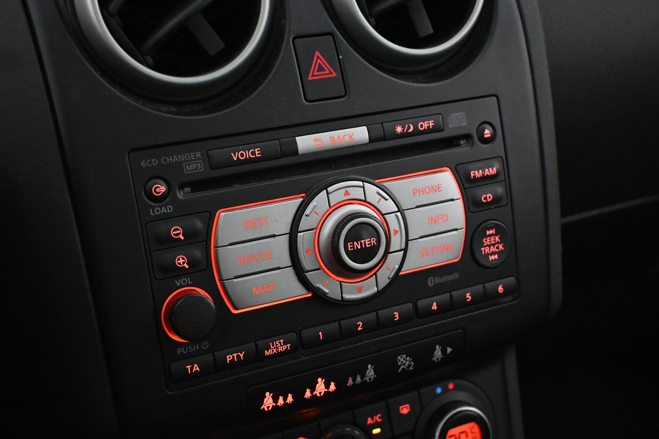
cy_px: 220
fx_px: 865
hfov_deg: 41.7
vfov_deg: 28.5
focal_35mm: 47
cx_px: 330
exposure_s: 1/60
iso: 6400
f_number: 5
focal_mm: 31.5
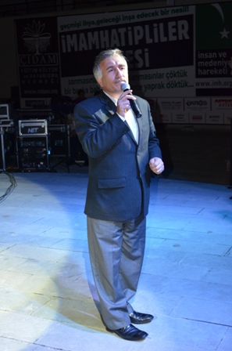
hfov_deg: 25.0
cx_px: 116
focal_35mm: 54
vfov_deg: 36.9
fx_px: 524
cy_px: 176
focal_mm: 36
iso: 1250
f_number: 5
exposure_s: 1/60
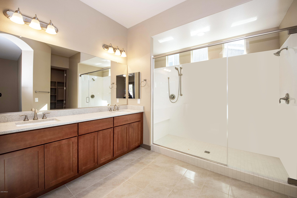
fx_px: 116
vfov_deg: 81.2
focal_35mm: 14
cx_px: 148
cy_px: 99
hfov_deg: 104.2
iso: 500
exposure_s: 1/80
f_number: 6.3
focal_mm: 14
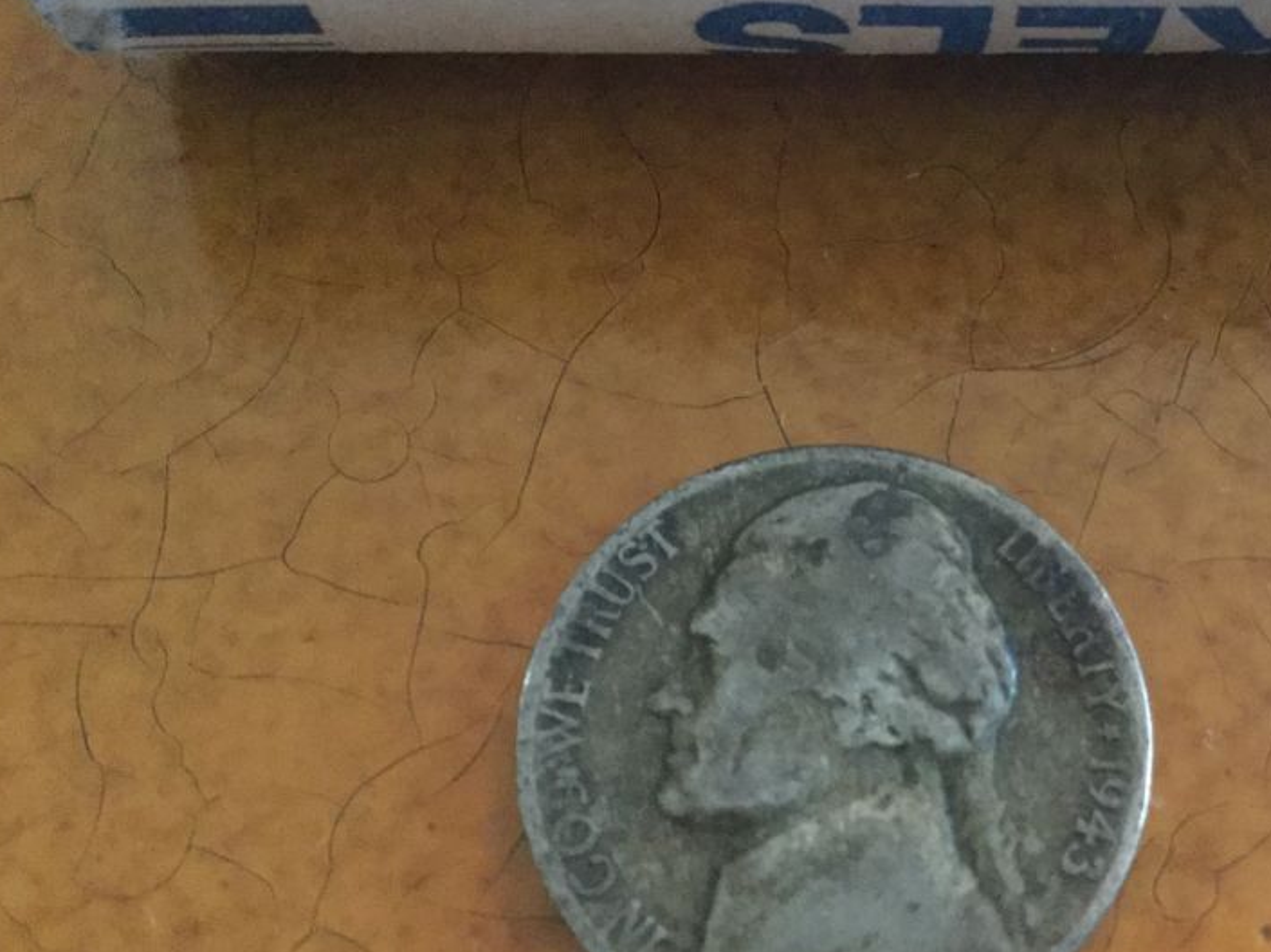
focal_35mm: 44
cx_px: 885
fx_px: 1615
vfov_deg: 32.8
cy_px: 546
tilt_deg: -69.8
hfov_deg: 42.2
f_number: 2.4
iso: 800
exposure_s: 1/15
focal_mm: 3.3
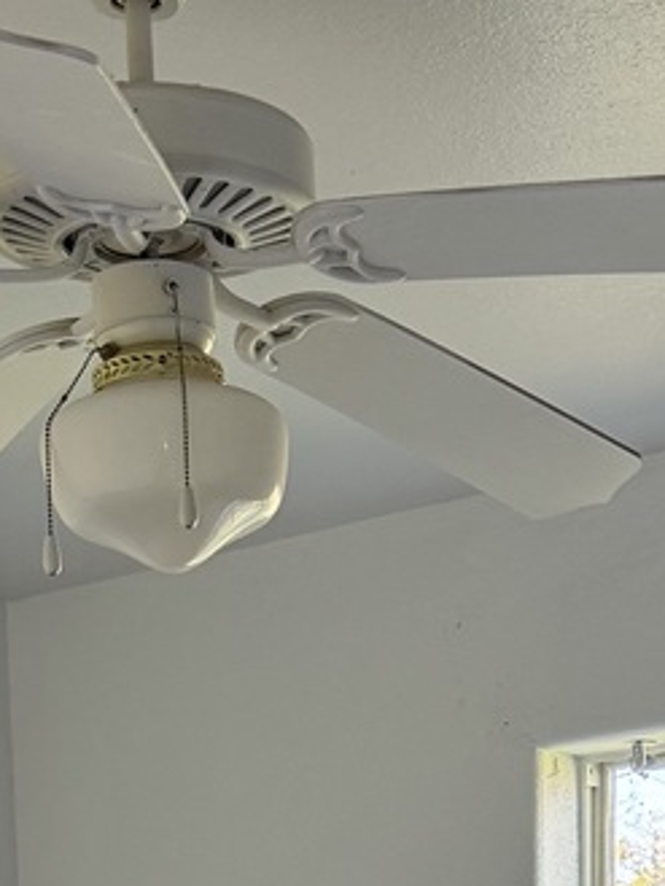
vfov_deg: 15.8
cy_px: 1632
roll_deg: +1.6
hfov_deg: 14.1
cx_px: 417
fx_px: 2688
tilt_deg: -8.7
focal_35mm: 105
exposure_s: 1/121
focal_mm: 6.76
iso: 125
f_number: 1.78
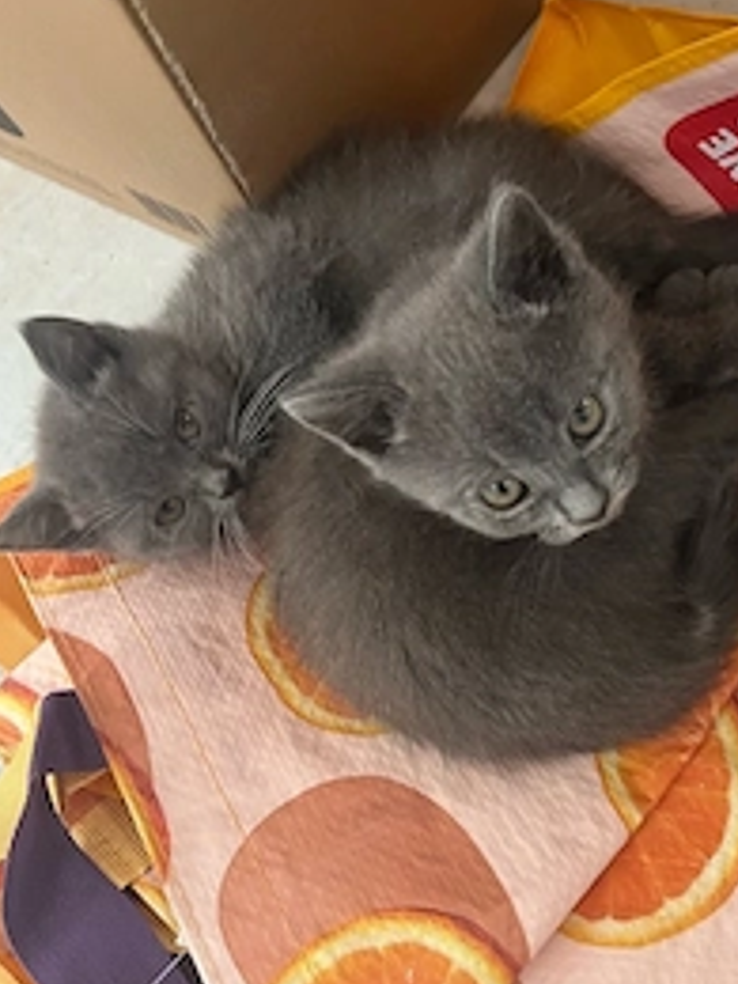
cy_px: 500
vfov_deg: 46.8
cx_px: 534
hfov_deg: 35.3
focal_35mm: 40
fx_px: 1137
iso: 200
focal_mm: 5.1
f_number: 1.6
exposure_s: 1/60
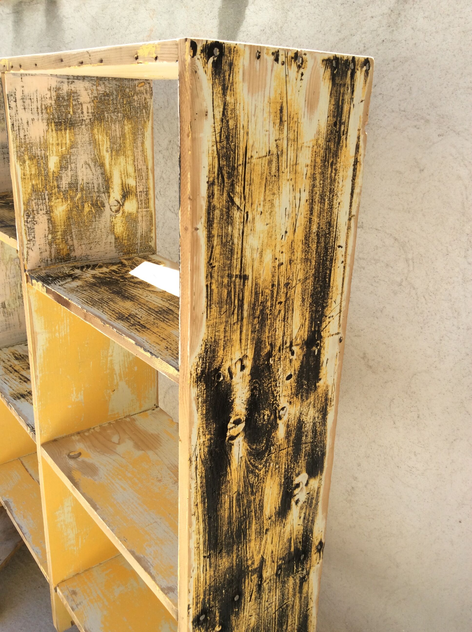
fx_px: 583
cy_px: 316
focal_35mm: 32
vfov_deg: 56.9
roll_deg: -3.4
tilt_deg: -19.1
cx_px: 236
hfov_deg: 44.1
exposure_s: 1/545
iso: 32
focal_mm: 3.3
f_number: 2.4
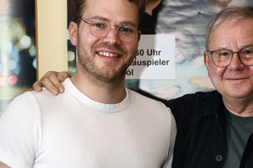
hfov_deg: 20.3
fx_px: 702
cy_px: 83
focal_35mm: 100
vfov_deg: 13.7
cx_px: 174
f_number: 3.5
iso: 800
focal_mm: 70
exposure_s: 1/250
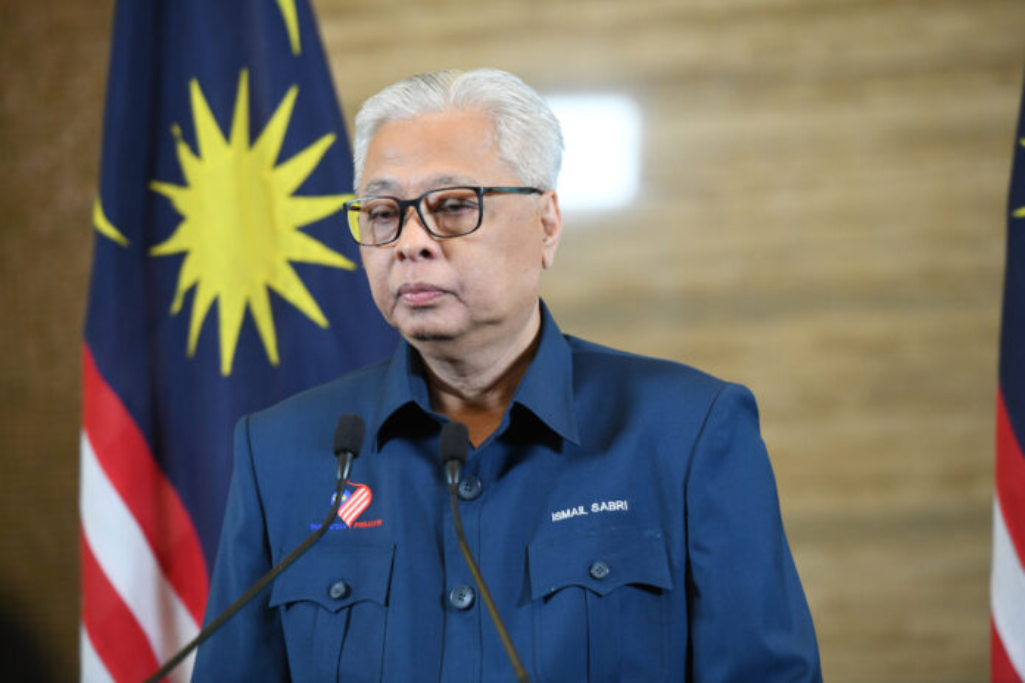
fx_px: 5125
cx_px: 512
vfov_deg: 7.6
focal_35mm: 180
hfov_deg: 11.4
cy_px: 342
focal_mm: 180
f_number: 4
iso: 2000
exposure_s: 1/160
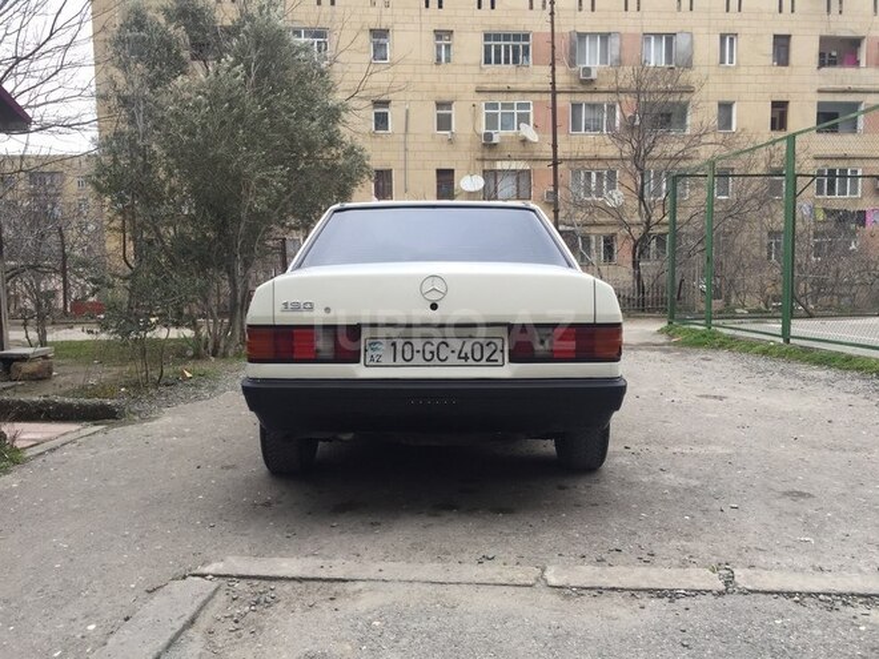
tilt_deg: -5.2
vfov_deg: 48.2
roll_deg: -0.7
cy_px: 330
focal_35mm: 29
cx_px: 440
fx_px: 736
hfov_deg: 61.7
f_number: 2.2
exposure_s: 1/434
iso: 32
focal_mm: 4.15
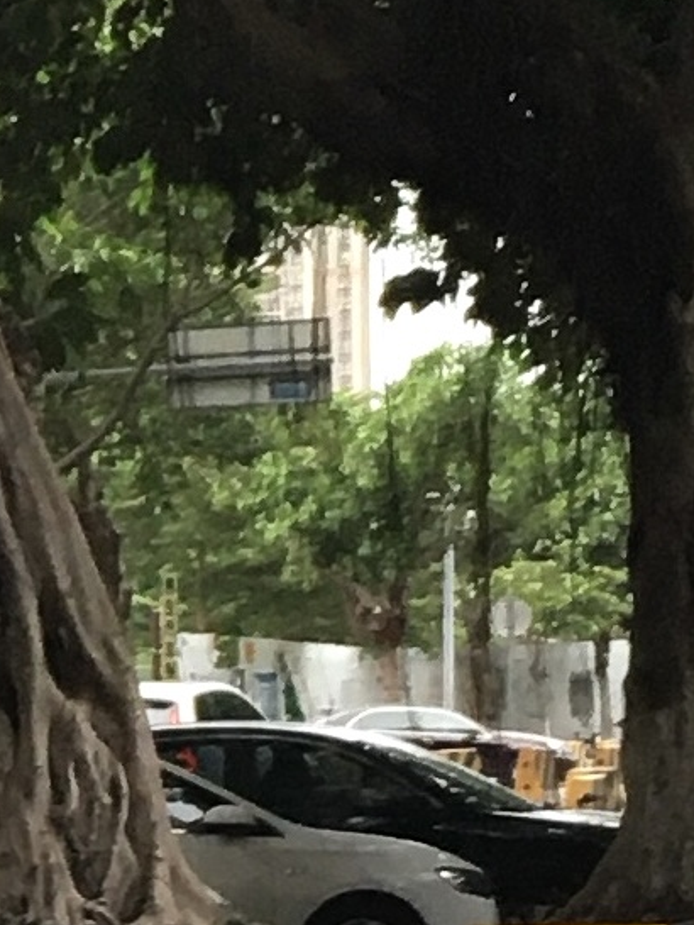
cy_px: 1175
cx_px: -973
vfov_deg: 10.6
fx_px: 4861
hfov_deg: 7.6
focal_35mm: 182
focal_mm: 4.15
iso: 40
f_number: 2.2
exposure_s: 1/33
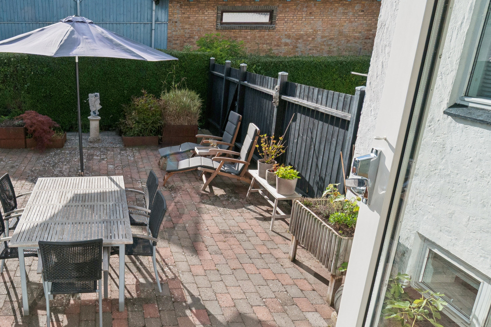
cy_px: 177
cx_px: 117
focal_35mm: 29
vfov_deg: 44.9
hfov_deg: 59.9
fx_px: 395
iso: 200
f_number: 10
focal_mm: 12
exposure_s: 1/500
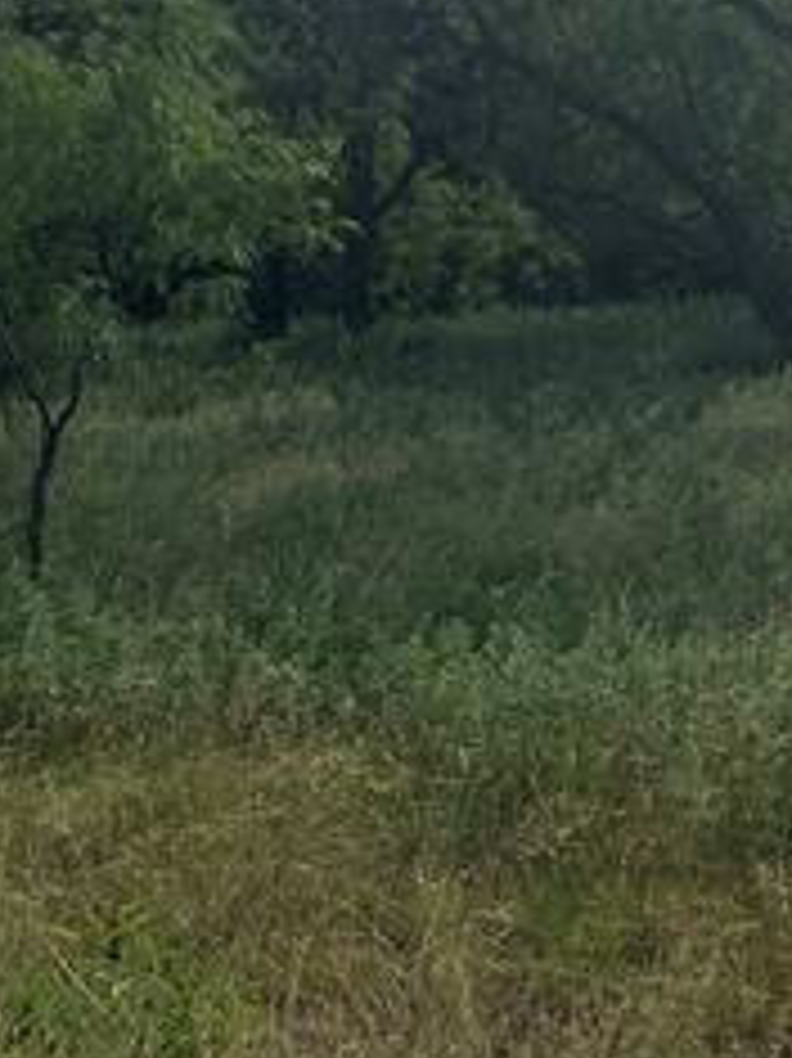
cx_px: 554
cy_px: 288
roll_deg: +0.7
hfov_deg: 17.3
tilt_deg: -1.5
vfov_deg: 22.8
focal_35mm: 85
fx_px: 2595
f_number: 1.8
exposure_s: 1/4274
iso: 25
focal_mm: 4.25
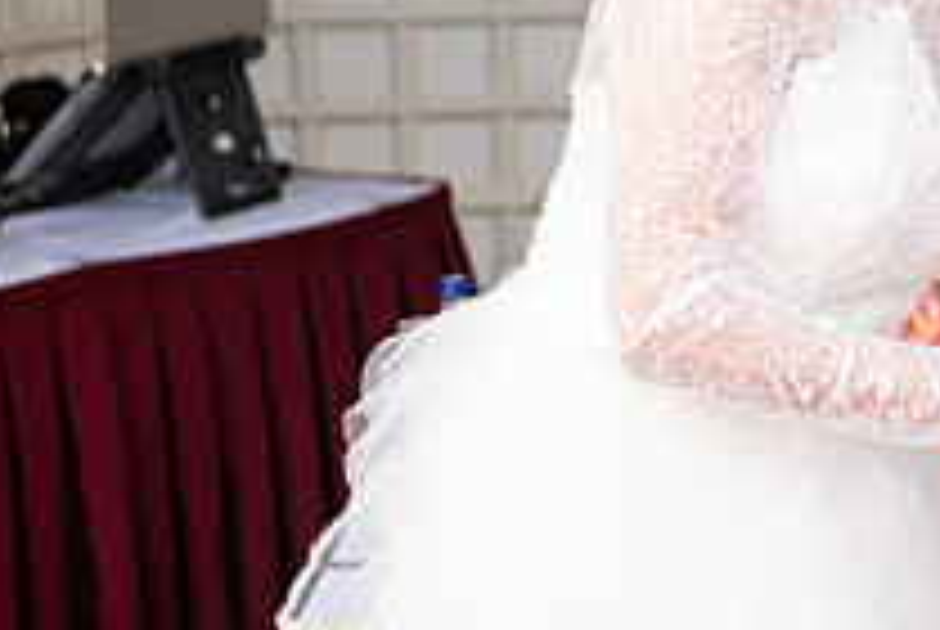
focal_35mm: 194
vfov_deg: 7.1
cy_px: -7
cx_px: 1205
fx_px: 5073
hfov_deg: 10.4
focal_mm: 70
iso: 100
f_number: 3.5
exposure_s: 1/160
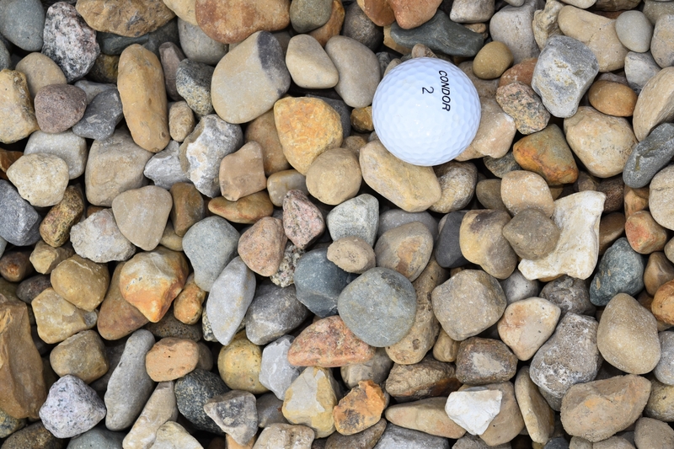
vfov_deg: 16.5
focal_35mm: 82
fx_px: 1544
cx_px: 337
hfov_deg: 24.6
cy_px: 224
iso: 200
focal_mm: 55
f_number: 8
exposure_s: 1/250
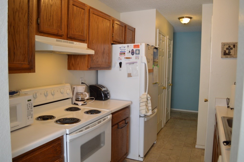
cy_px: 81
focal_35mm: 27
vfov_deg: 47.9
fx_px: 183
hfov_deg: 67.4
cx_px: 122
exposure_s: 1/60
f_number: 4
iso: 400
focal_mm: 18
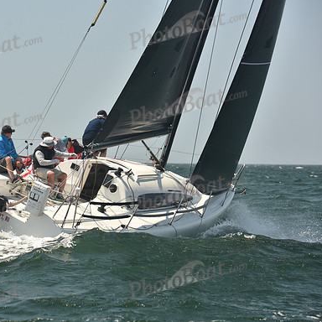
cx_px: 86
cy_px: 161
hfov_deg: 10.4
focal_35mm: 167
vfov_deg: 10.5
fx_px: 1758
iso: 250
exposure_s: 1/640
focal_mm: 130
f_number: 5.6
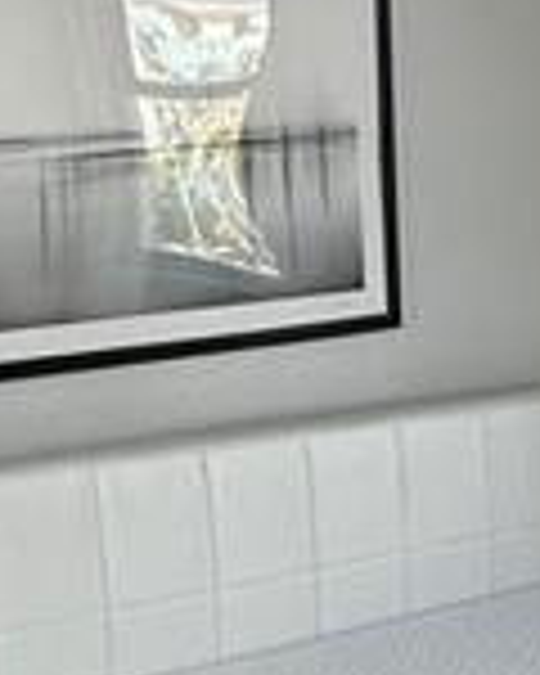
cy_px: 594
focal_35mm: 109
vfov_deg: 17.4
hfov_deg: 13.8
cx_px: 612
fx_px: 2178
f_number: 2.2
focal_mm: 2.22
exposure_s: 1/99
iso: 125
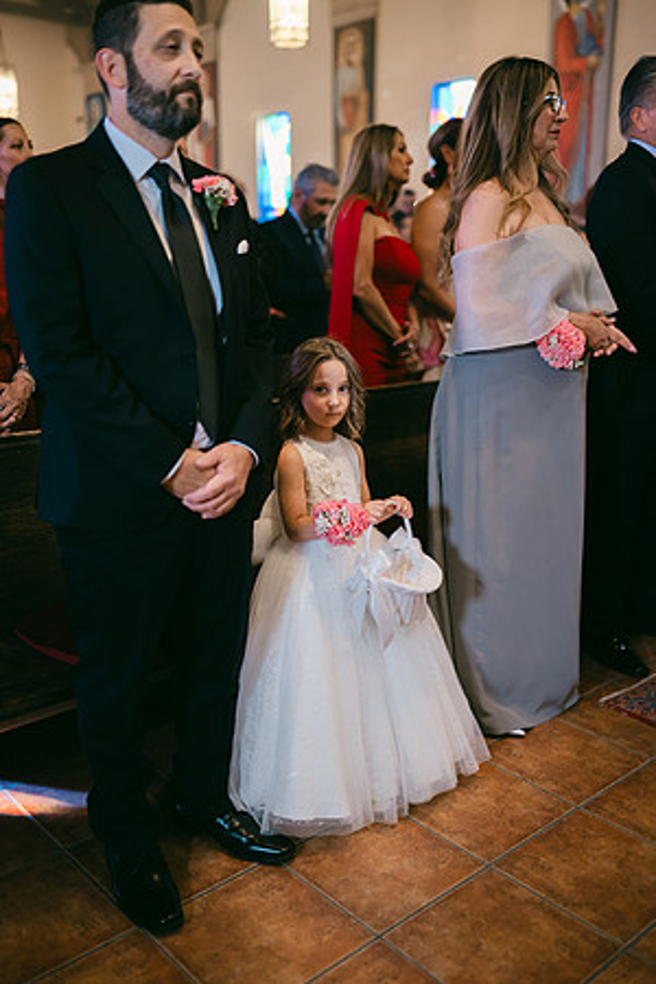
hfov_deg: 37.9
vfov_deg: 54.4
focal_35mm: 35
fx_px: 957
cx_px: 328
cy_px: 492
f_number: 1.2
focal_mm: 35
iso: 800
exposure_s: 1/320
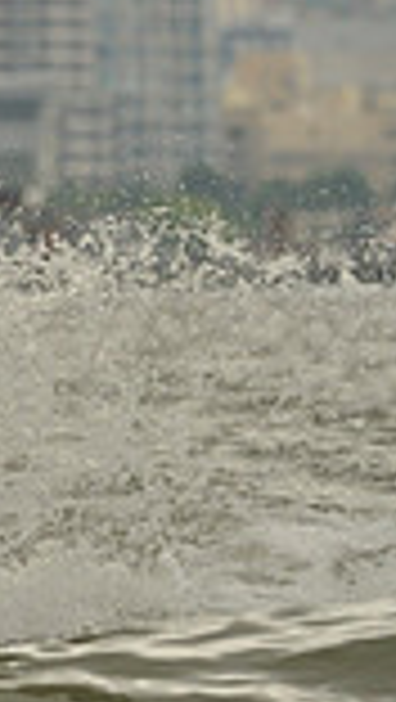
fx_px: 19540
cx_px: -873
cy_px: 430
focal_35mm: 1049
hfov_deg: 1.2
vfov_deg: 2.1
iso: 400
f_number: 7.1
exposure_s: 1/1250
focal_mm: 270
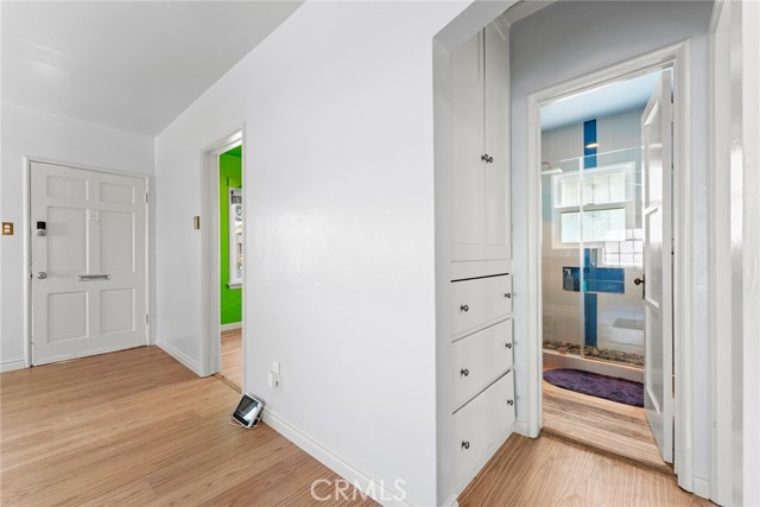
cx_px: 380
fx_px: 308
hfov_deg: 101.9
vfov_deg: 78.9
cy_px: 254
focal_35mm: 15
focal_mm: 14.6
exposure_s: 1/4
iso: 320
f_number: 6.3
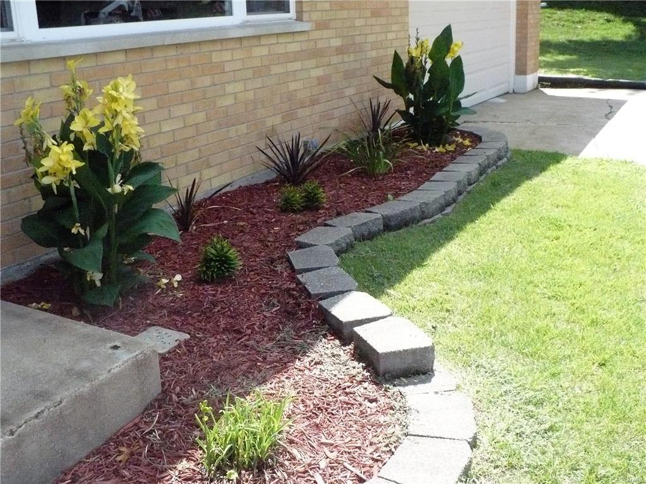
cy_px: 242
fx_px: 690
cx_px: 323
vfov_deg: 38.7
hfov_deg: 50.1
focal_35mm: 37
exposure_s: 1/400
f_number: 8
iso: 800
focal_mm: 6.1
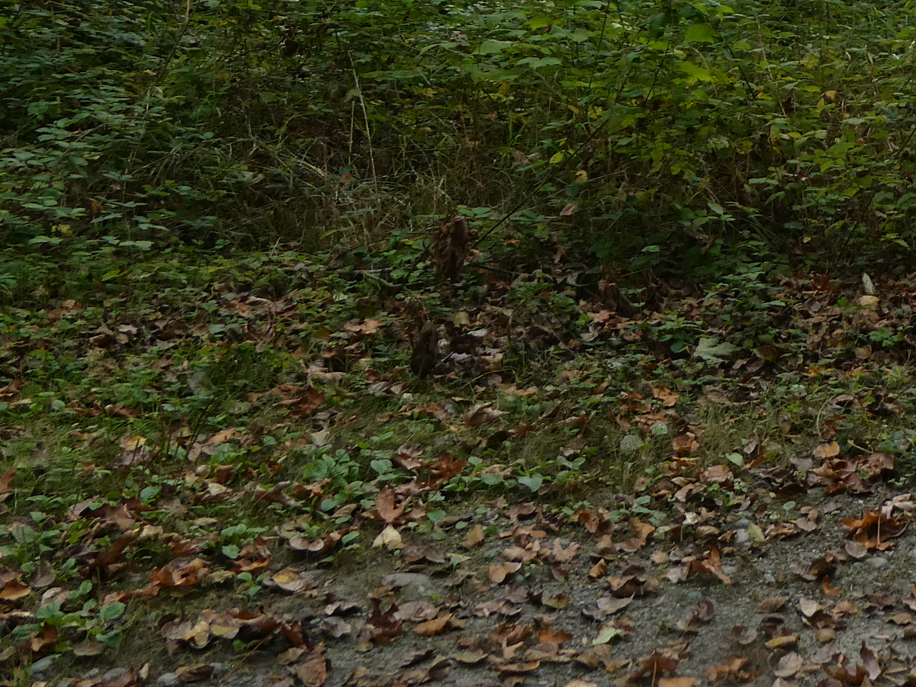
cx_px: 966
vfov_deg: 20.7
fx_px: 1747
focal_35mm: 66
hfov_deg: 27.3
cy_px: -146
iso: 80
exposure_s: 1/125
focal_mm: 4.3
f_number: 3.3
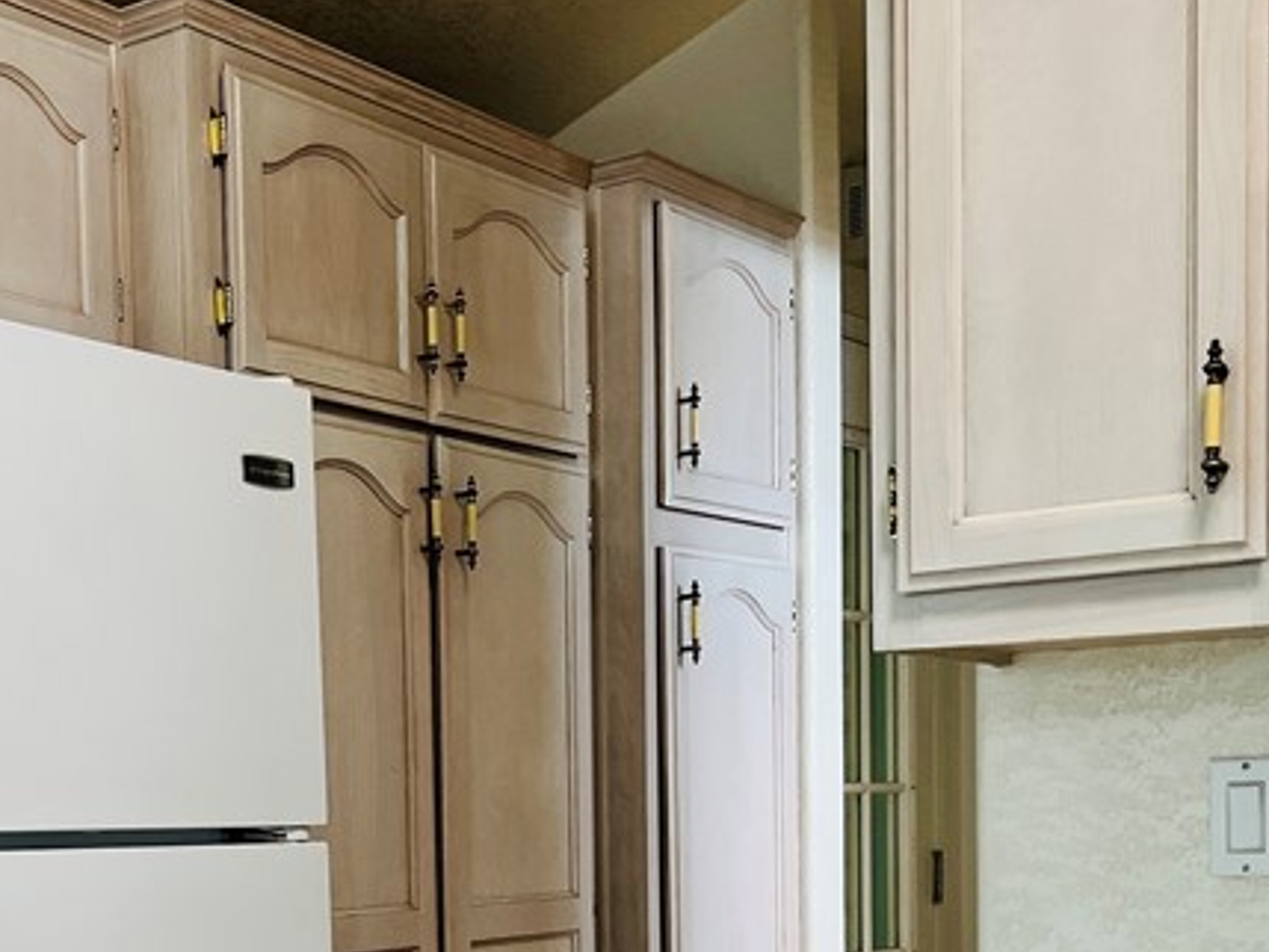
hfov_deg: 30.7
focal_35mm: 62
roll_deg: +1.8
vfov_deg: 22.8
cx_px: 319
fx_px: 2274
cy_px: 931
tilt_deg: -2.9
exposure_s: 1/121
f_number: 1.5
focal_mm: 5.7
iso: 100
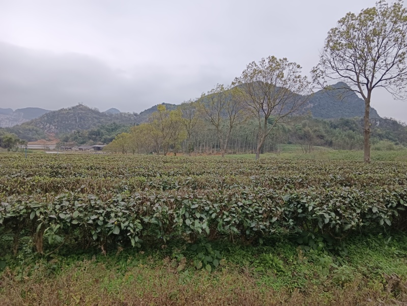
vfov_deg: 53.1
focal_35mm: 26
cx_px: 204
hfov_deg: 67.3
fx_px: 306
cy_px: 153
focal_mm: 3.96
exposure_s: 1/127
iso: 100
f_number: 1.8
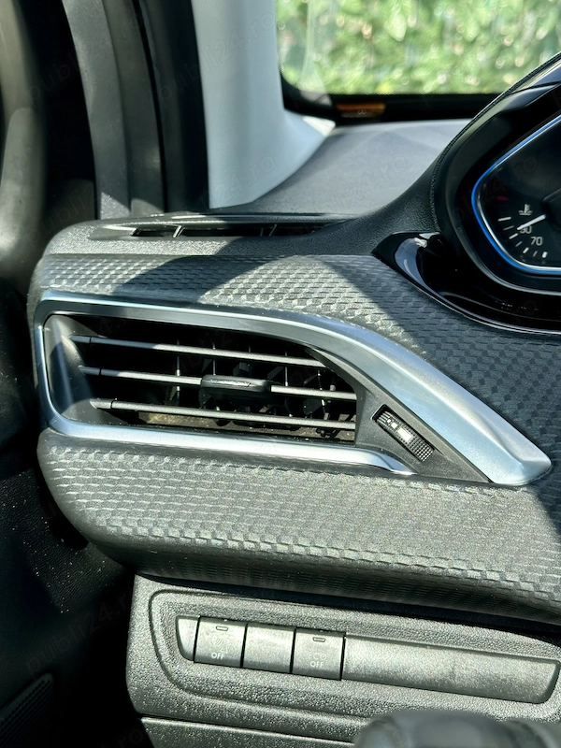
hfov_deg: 30.3
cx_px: 280
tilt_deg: -15.8
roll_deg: -2.5
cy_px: 374
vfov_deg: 39.7
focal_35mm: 48
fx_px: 1037
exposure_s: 1/880
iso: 64
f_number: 1.78
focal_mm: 6.86
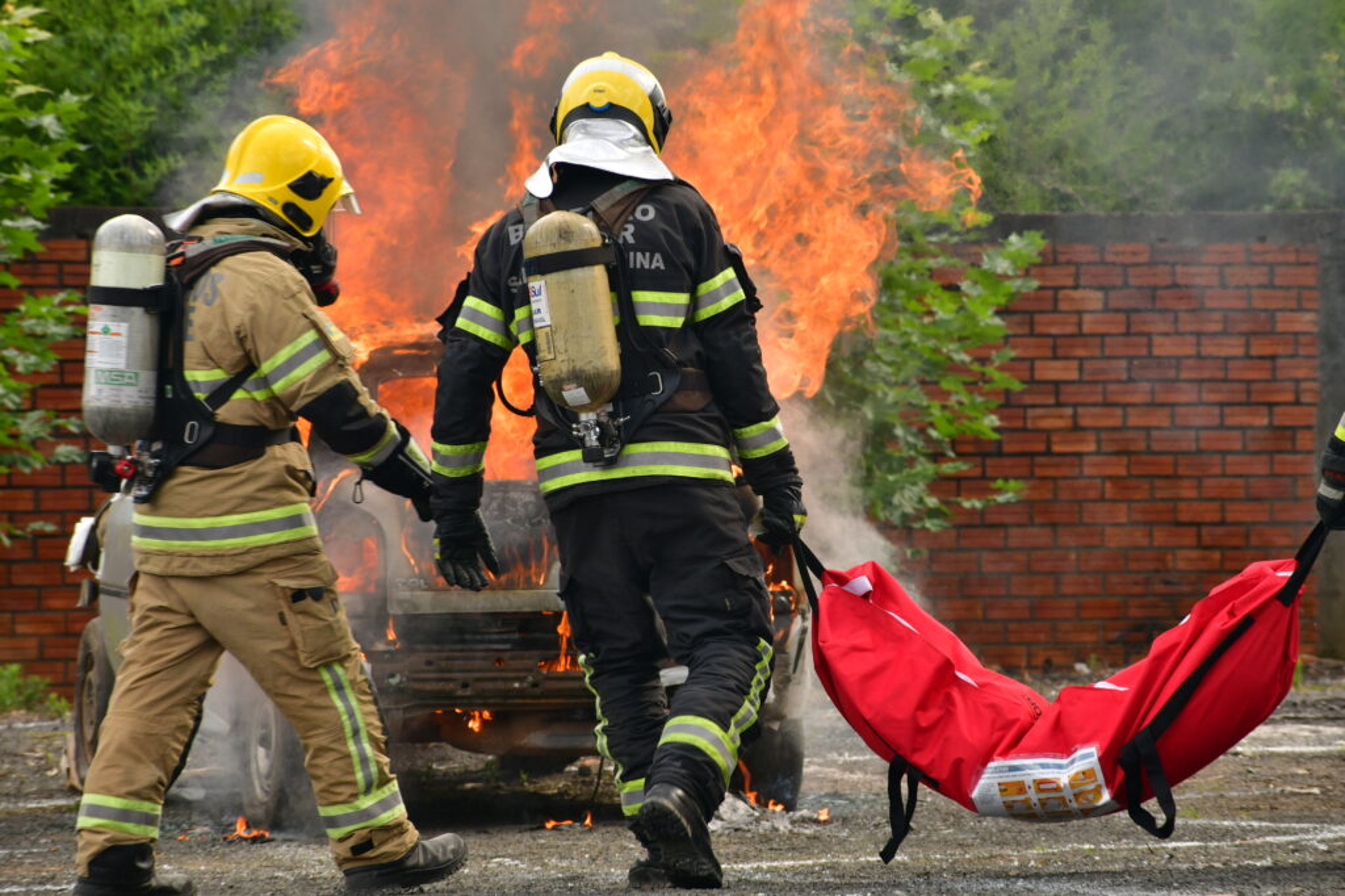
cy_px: 448
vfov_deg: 6.1
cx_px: 672
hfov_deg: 9.2
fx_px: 8403
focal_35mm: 225
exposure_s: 1/400
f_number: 9
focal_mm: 150
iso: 200
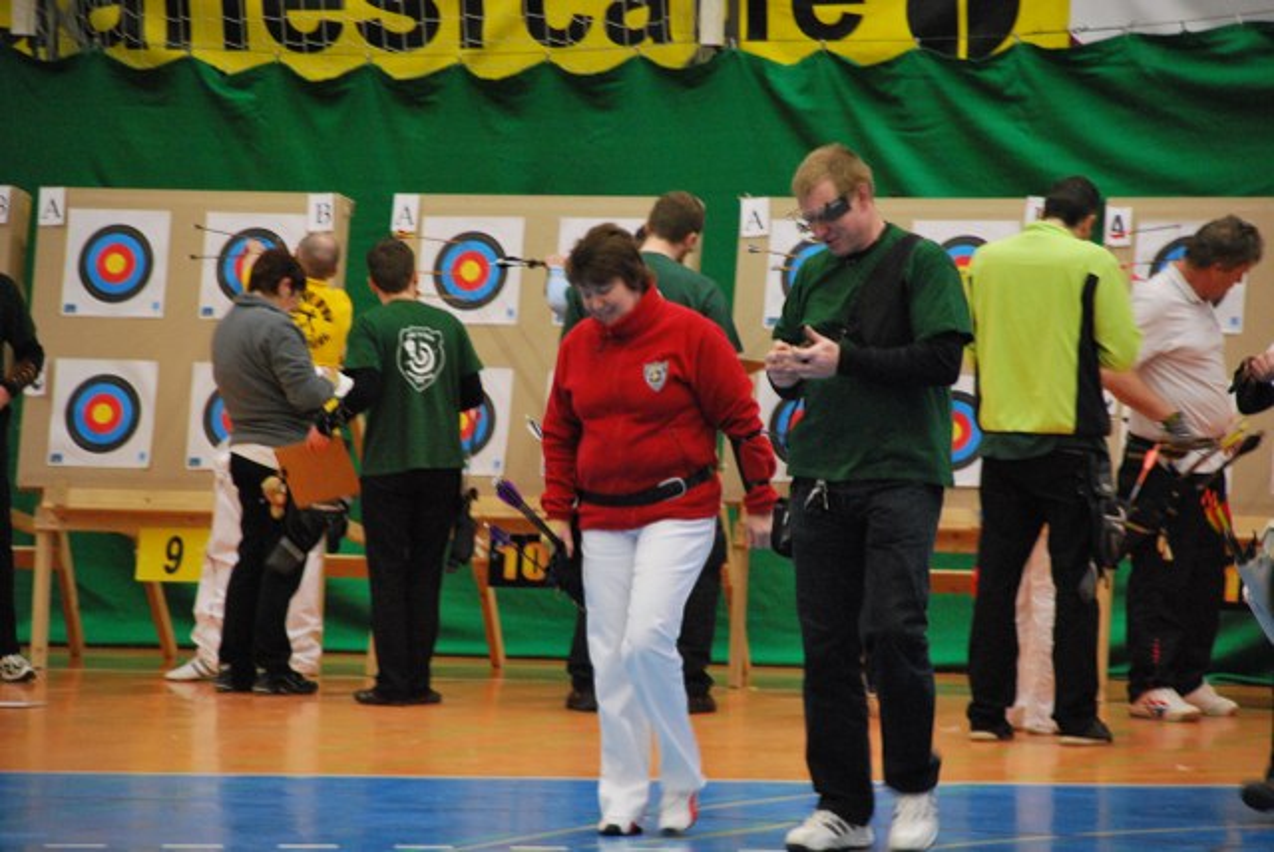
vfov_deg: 6.8
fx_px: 7173
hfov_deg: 10.2
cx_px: 637
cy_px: 426
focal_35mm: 202
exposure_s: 1/50
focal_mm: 135
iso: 1600
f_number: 5.6
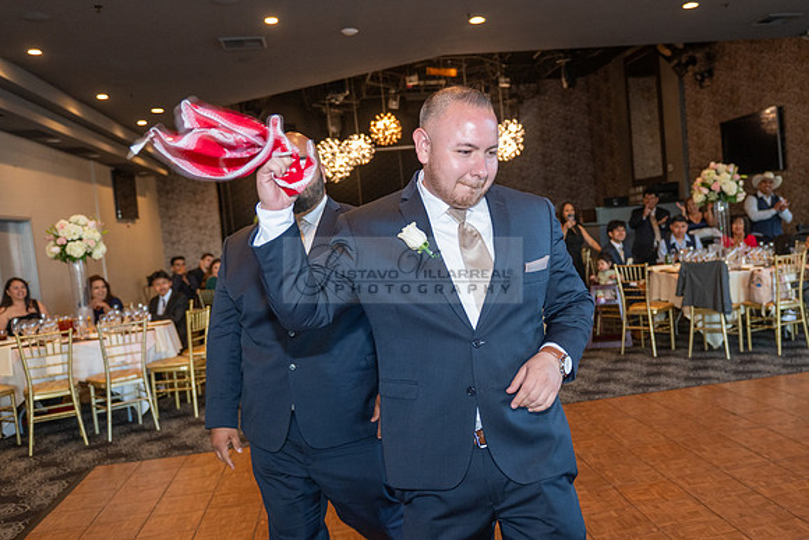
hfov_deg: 55.4
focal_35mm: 34
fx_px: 767
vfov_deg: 38.8
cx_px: 468
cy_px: 281
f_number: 2.8
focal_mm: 24
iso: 800
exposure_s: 1/200
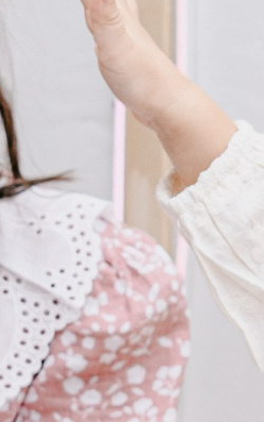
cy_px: 224
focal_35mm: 197
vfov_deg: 10.6
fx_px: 2269
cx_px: 399
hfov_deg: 6.6
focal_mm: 30
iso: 160
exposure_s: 1/160
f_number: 3.5
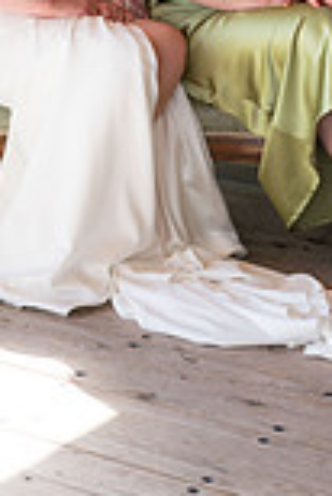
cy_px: -184
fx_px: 1849
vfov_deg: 14.5
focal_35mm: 134
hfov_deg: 10.2
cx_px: 97
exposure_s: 1/100
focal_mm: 46
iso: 400
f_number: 7.1
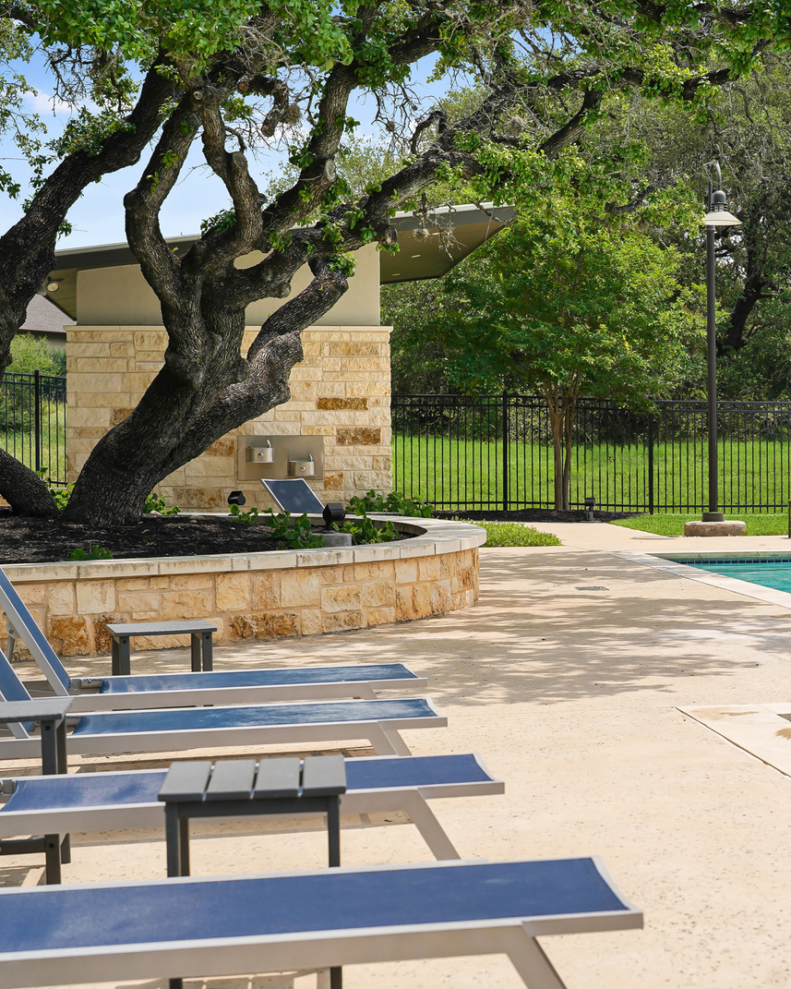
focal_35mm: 71
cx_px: 703
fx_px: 2077
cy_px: 496
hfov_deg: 21.1
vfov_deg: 26.8
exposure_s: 1/1000
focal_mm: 50
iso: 100
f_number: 5.6
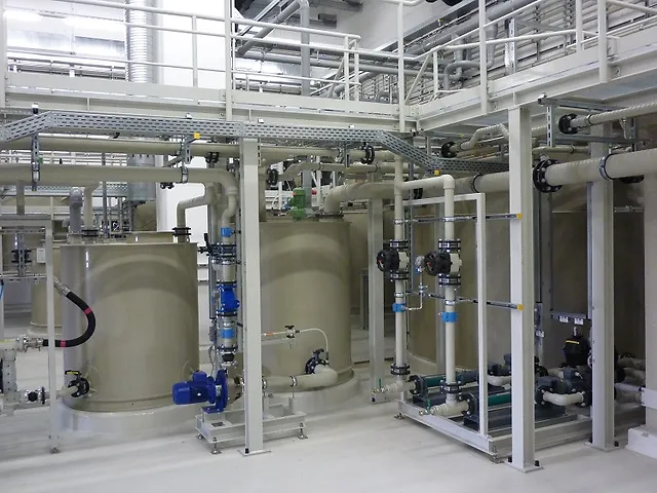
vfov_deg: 44.2
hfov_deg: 56.8
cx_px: 328
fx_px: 607
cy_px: 246
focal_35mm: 32
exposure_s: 1/25
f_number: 3.5
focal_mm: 5.3
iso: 400
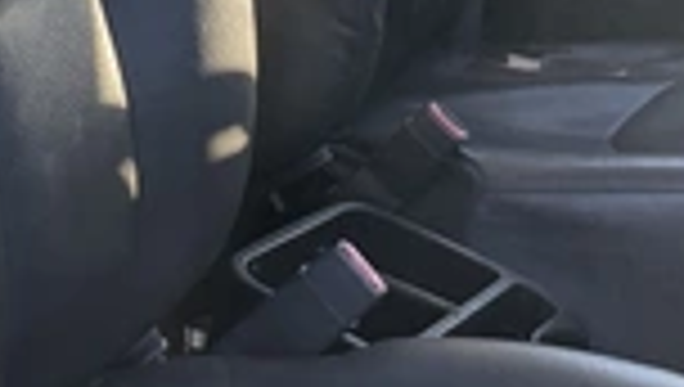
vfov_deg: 14.2
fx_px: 1507
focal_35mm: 83
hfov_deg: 24.6
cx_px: 32
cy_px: -68
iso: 20
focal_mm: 3
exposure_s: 1/134
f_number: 1.8
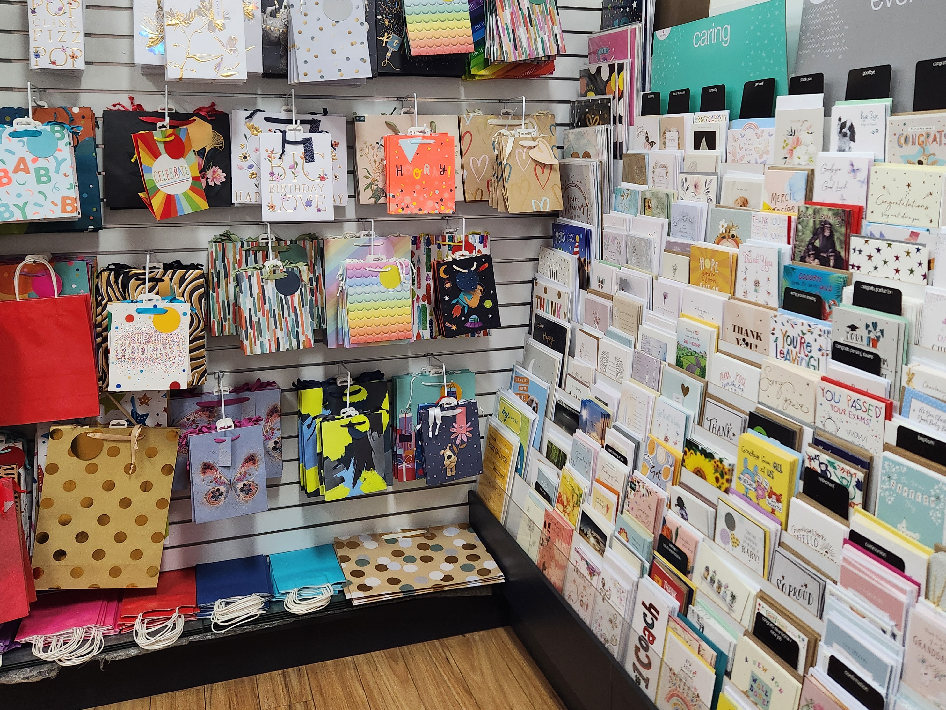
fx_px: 847
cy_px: 259
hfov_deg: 58.3
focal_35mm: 31
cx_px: 459
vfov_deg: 45.0
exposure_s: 1/100
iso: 320
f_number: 1.8
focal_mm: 5.4
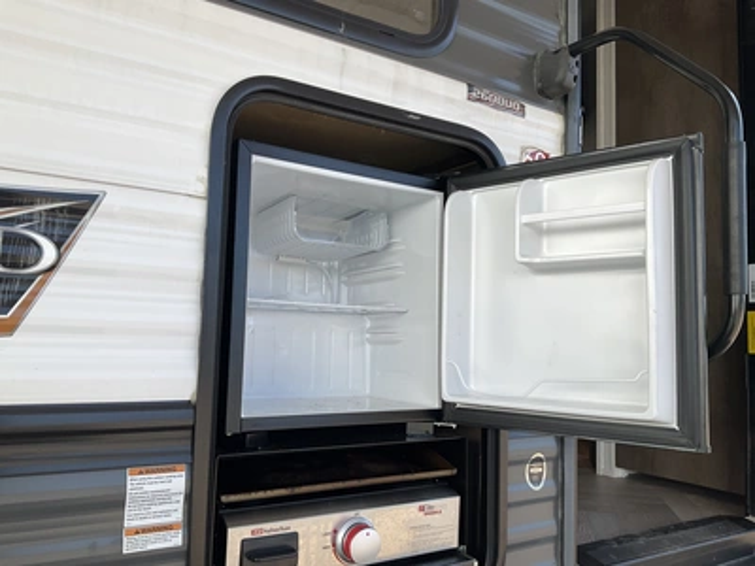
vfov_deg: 48.2
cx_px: 378
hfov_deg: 61.7
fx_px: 633
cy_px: 283
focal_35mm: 29
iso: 25
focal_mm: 3
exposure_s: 1/545
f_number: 1.8
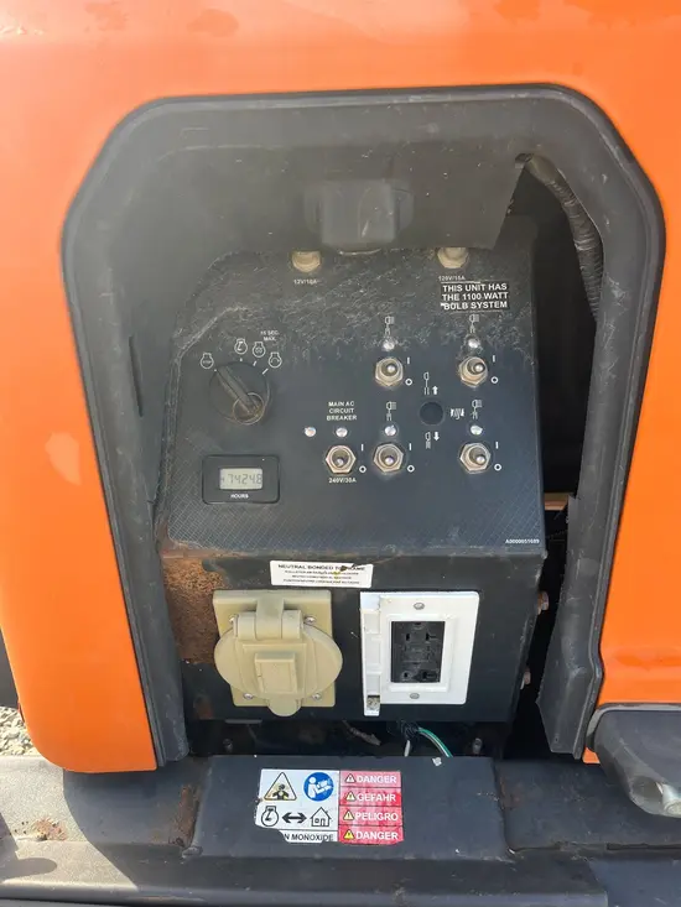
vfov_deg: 67.3
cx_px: 340
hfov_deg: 53.1
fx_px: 682
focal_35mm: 26
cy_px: 454
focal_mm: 5.1
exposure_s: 1/449
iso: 50
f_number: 1.6
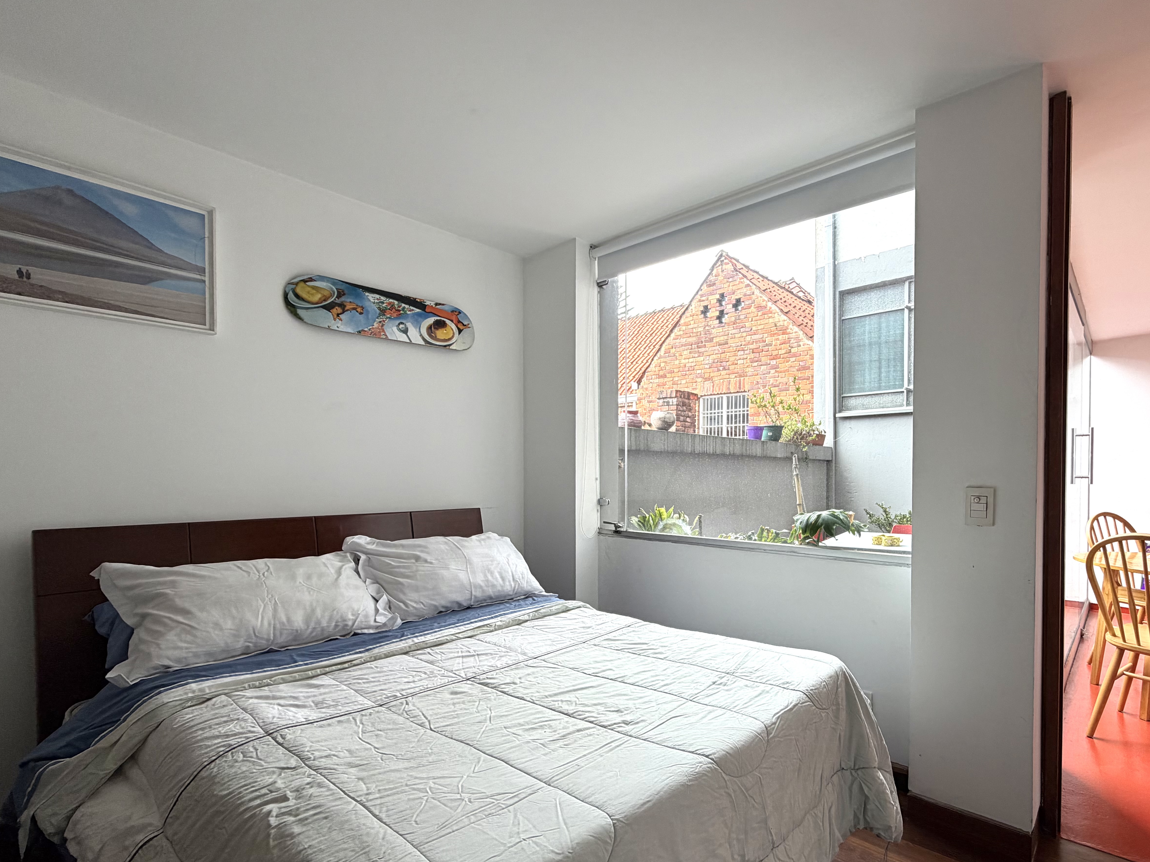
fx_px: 565
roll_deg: +0.7
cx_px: 694
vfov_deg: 74.4
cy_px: 487
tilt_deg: -1.3
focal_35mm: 17
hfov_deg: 89.8
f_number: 2.2
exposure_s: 1/121
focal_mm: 2.22
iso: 64
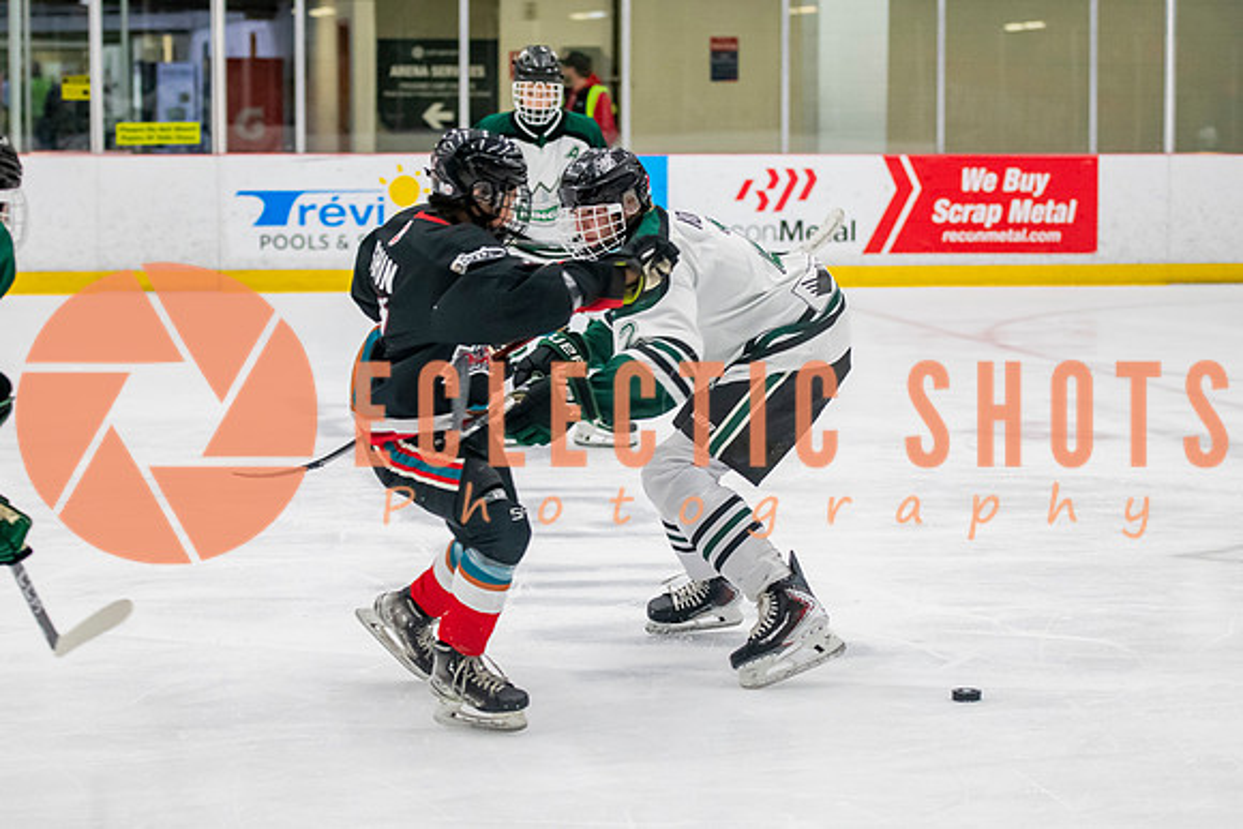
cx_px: 628
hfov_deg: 20.7
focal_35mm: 98
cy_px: 430
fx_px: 3396
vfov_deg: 13.9
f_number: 3.2
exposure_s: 1/640
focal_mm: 70
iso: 2000
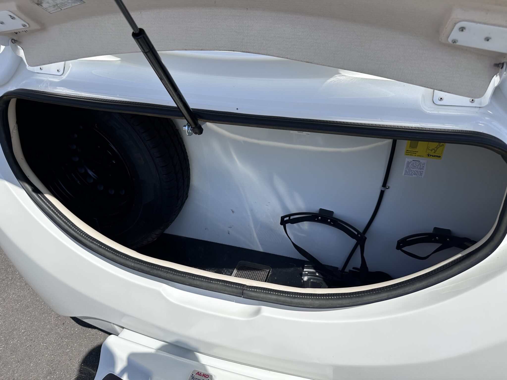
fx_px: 352
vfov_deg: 56.8
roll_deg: -1.5
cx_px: 254
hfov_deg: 71.6
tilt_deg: -29.1
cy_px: 190
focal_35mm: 24
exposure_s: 1/4348
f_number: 1.78
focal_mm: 6.86
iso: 80
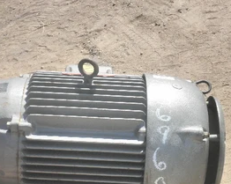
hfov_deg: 21.7
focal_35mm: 88
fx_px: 601
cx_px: 101
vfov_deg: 17.4
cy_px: 131
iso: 64
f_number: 10.7
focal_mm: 10.5
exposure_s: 1/80
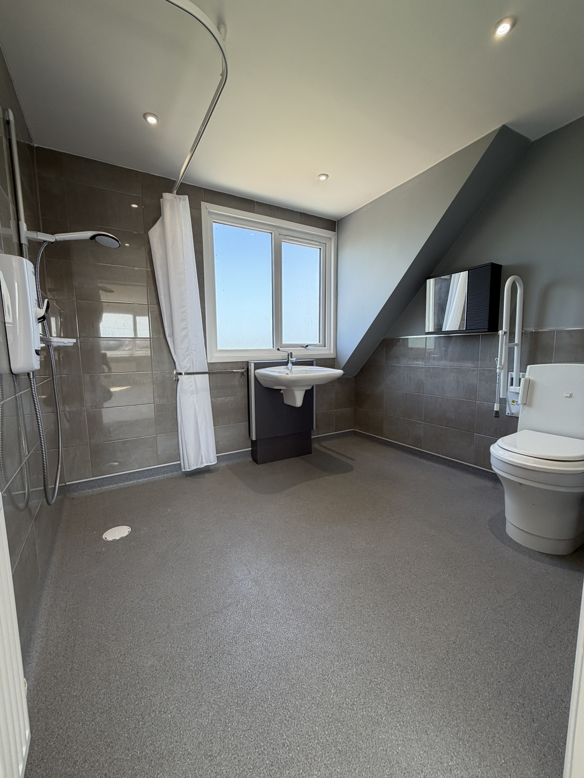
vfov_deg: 102.1
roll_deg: -0.2
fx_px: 315
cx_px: 292
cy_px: 389
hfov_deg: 85.7
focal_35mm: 14
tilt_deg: -7.0
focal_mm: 2.22
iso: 64
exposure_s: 1/100
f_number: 2.2
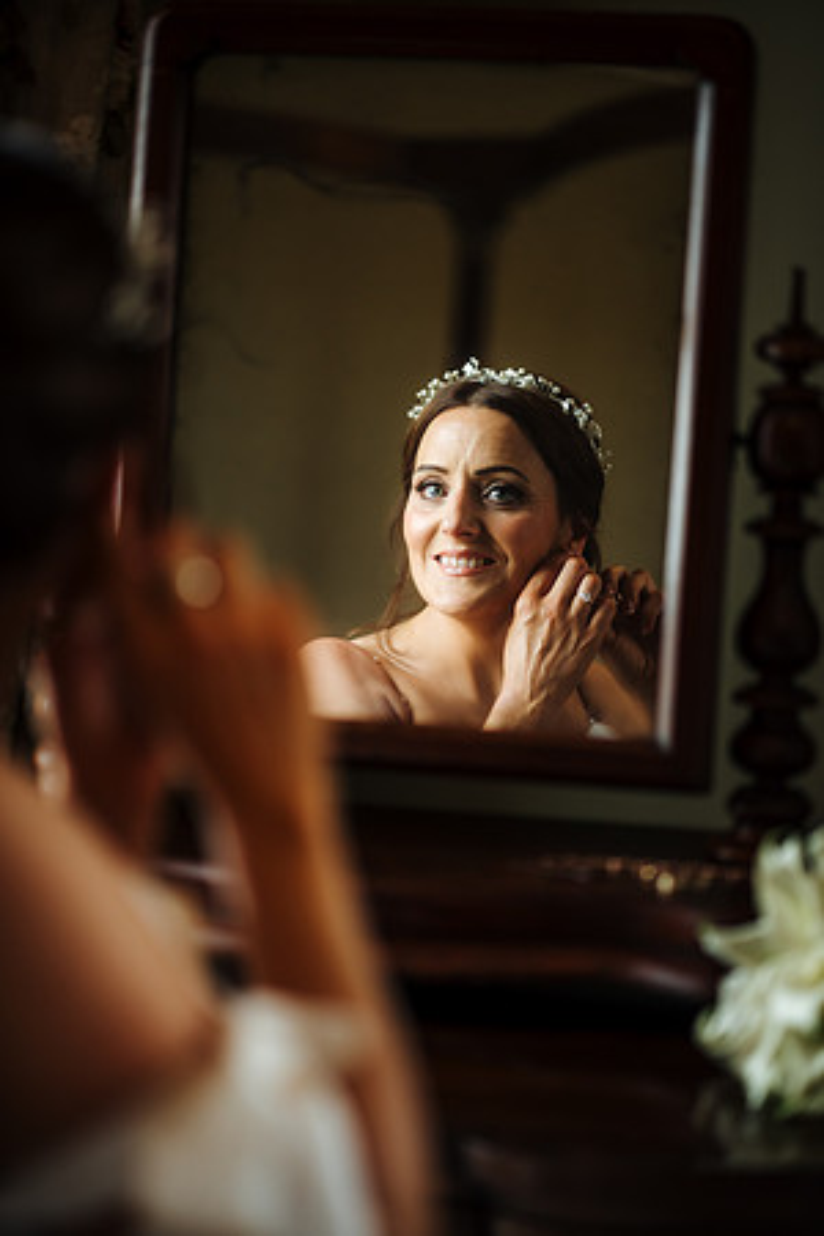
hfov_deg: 16.1
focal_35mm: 85
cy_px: 618
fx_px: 2918
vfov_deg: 23.9
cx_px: 412
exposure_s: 1/200
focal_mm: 85
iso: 400
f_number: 2
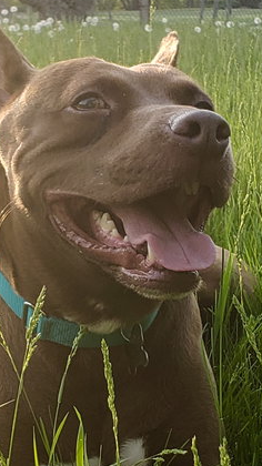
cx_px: 141
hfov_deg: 26.5
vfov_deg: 43.9
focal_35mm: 45
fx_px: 556
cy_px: 353
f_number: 2.4
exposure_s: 1/130
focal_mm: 4.3
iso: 50
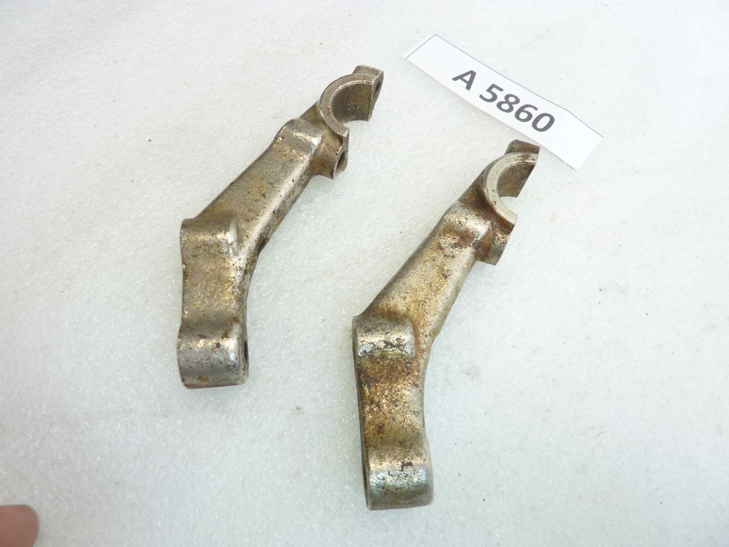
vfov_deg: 54.9
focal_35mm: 25
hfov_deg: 69.4
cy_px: 274
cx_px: 364
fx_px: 526
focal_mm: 4.1
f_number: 3.3
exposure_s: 1/15
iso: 80
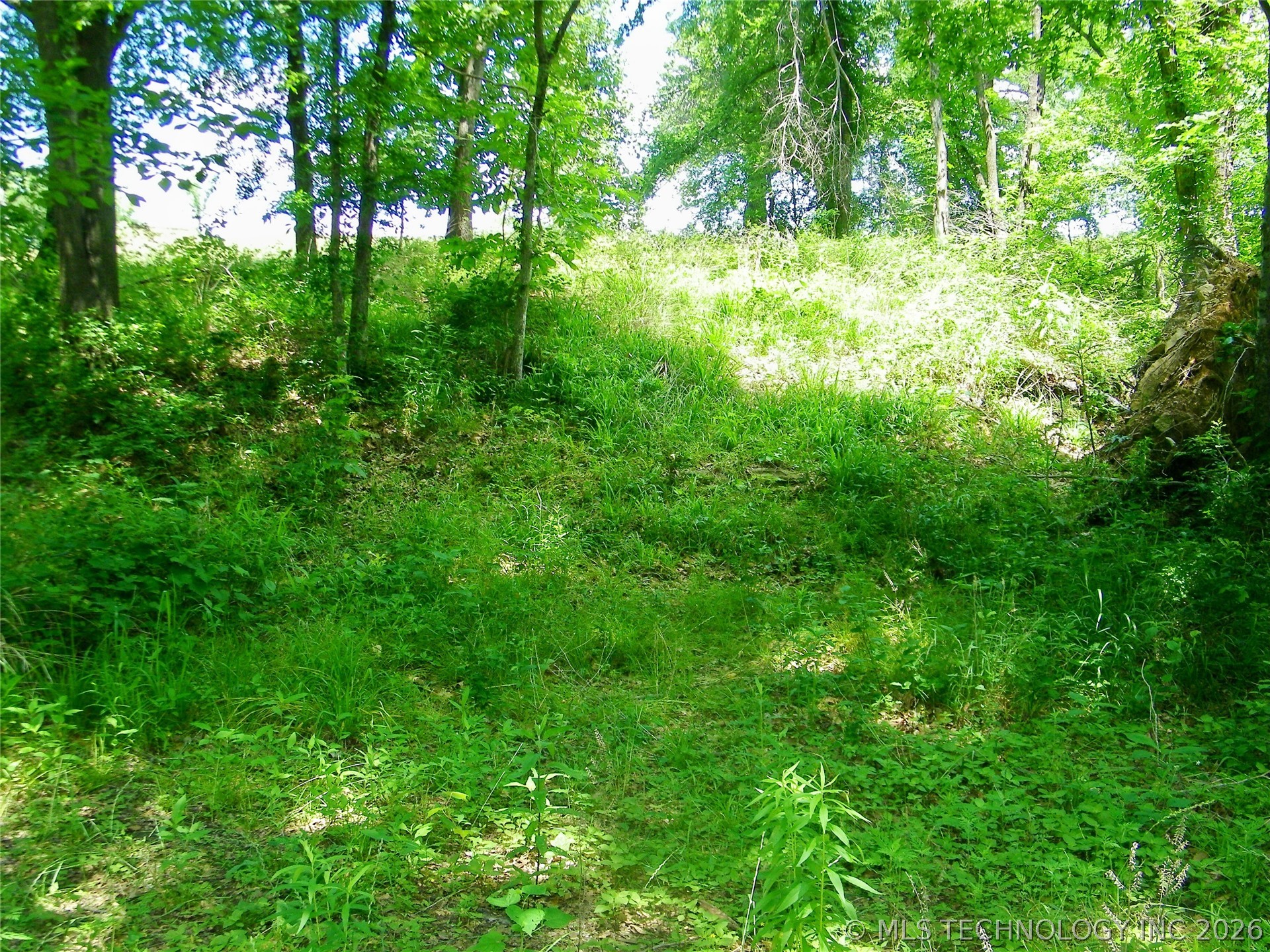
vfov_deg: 39.7
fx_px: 1321
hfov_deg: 51.4
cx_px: 635
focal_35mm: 36
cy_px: 476
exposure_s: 1/100
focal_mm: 6.4
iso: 80
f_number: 3.7
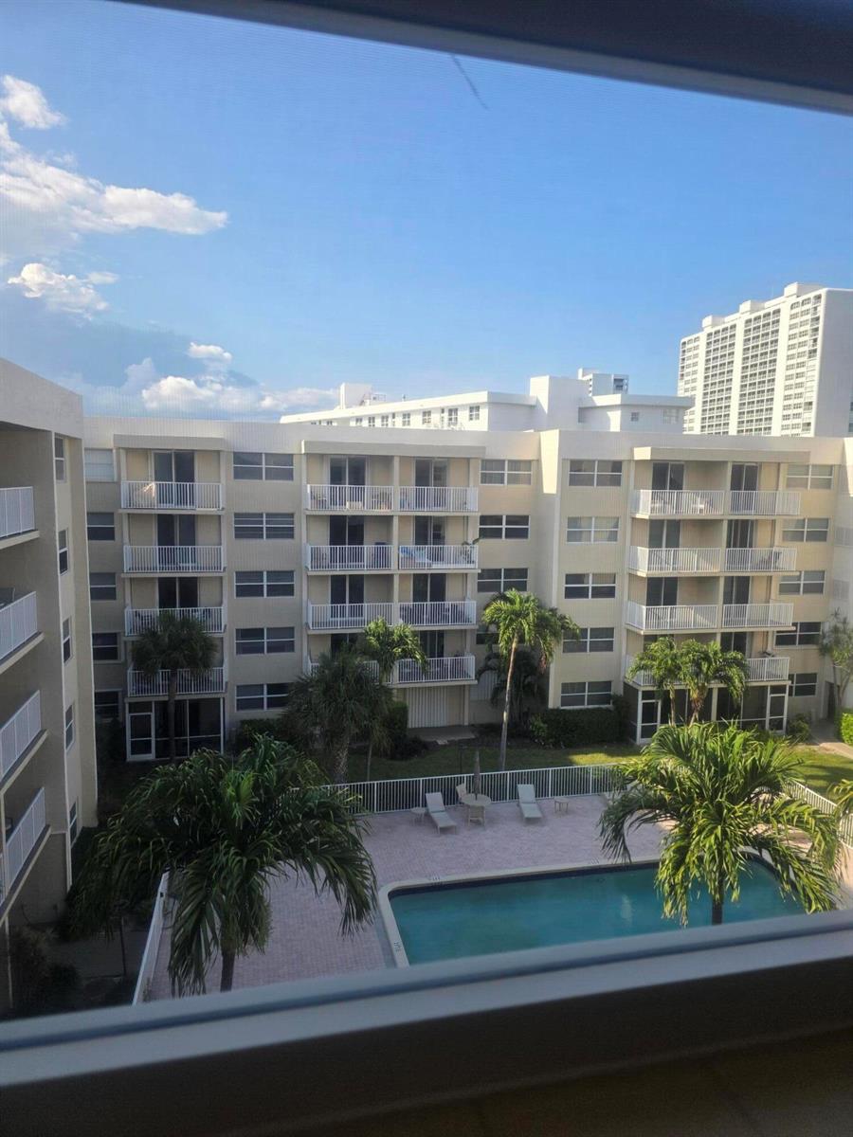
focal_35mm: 23
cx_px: 426
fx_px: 756
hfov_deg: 58.9
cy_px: 568
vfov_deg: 73.9
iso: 40
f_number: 1.7
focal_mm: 6.3
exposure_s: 1/359
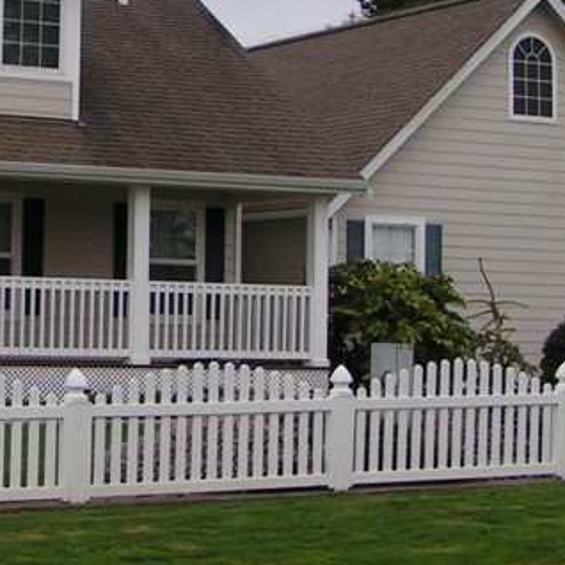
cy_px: 144
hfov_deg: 15.8
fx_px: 1994
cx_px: -7
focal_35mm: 108
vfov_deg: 16.0
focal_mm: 5.8
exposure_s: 1/100
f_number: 4.5
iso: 50
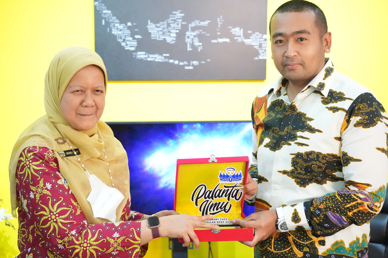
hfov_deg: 24.8
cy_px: 129
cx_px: 194
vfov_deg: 16.7
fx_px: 884
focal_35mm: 82
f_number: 4.5
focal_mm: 55
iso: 10000
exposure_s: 1/100
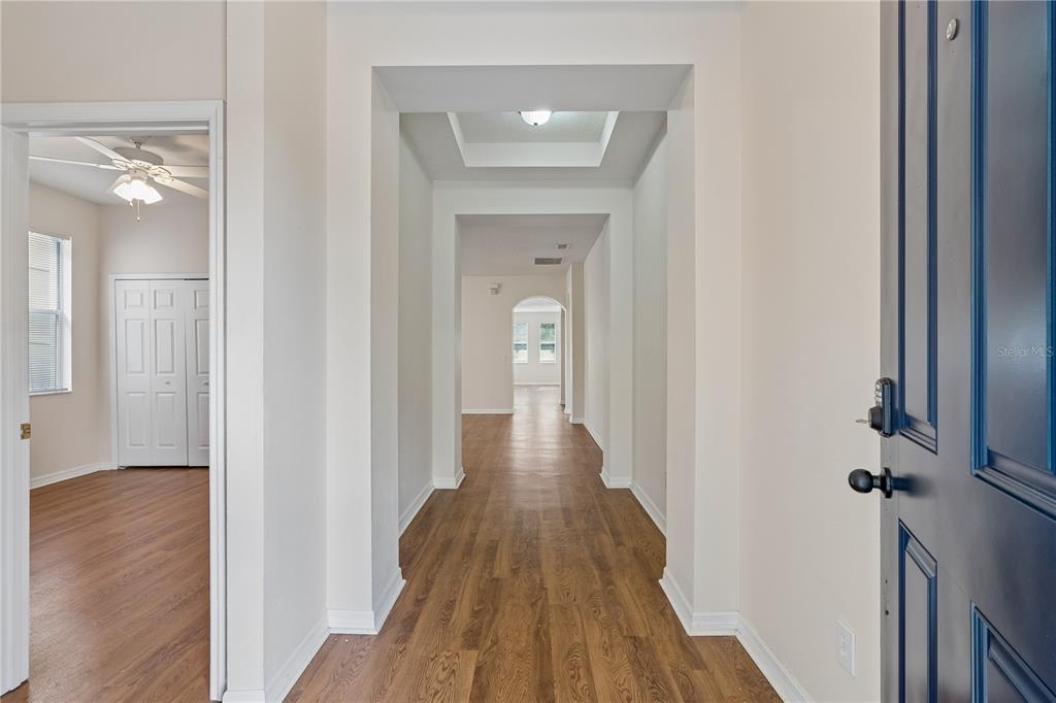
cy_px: 352
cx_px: 528
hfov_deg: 96.8
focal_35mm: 16
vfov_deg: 73.7
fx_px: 469
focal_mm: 16
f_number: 10
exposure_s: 1/13
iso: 800
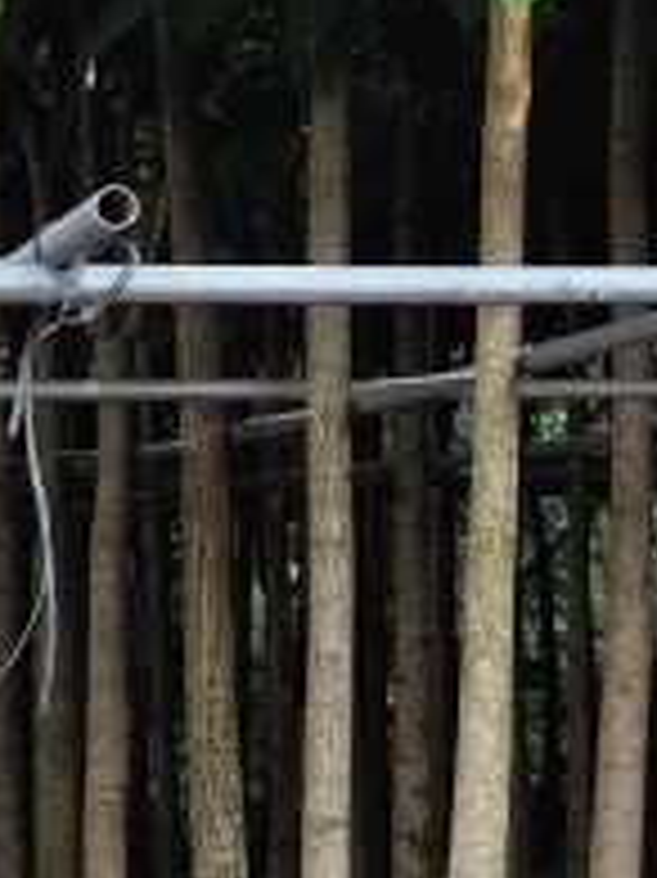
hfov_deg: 11.3
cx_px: 963
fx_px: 3192
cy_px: 367
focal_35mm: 126
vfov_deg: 15.6
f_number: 1.65
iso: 50
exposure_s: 1/256
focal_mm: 6.19
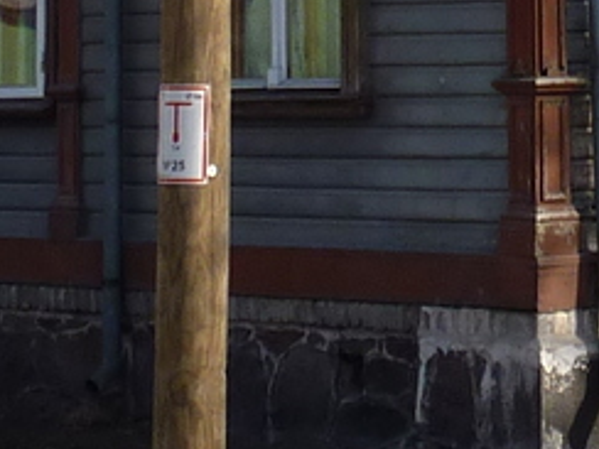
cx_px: 859
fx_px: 3634
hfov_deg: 9.2
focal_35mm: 210
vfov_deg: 6.9
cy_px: -368
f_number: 4
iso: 80
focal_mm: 5.3
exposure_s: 1/320
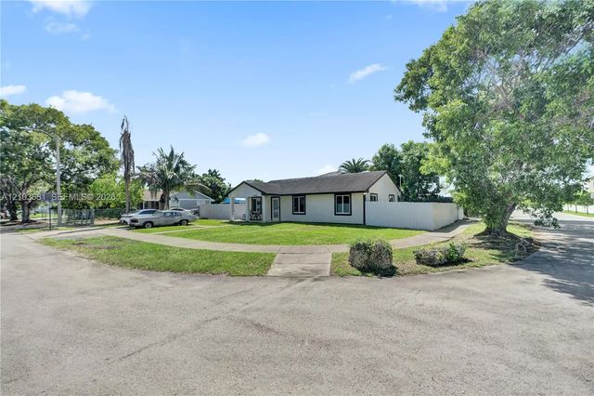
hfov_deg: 96.8
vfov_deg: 73.7
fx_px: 264
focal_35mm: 16
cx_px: 297
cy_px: 198
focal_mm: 16
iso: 100
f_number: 5
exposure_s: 1/500
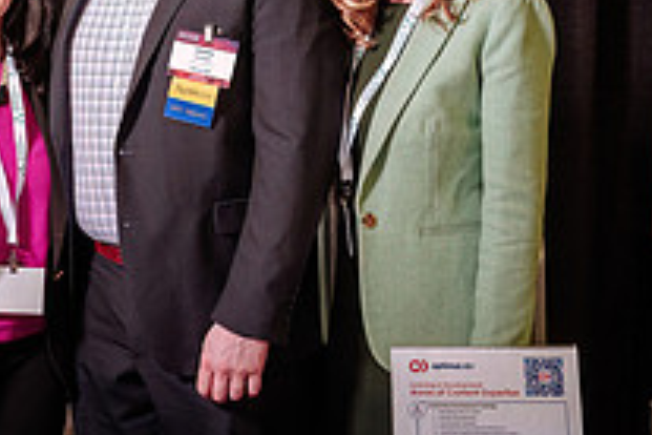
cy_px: 188
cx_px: 145
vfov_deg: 18.7
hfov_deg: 27.2
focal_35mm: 73
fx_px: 1322
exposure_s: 1/60
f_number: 4.5
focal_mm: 26
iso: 1000
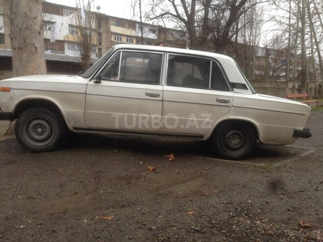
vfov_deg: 42.9
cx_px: 162
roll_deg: -1.7
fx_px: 308
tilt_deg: -4.5
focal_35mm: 33
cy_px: 121
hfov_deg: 55.4
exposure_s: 1/120
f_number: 2.4
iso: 80
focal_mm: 4.12
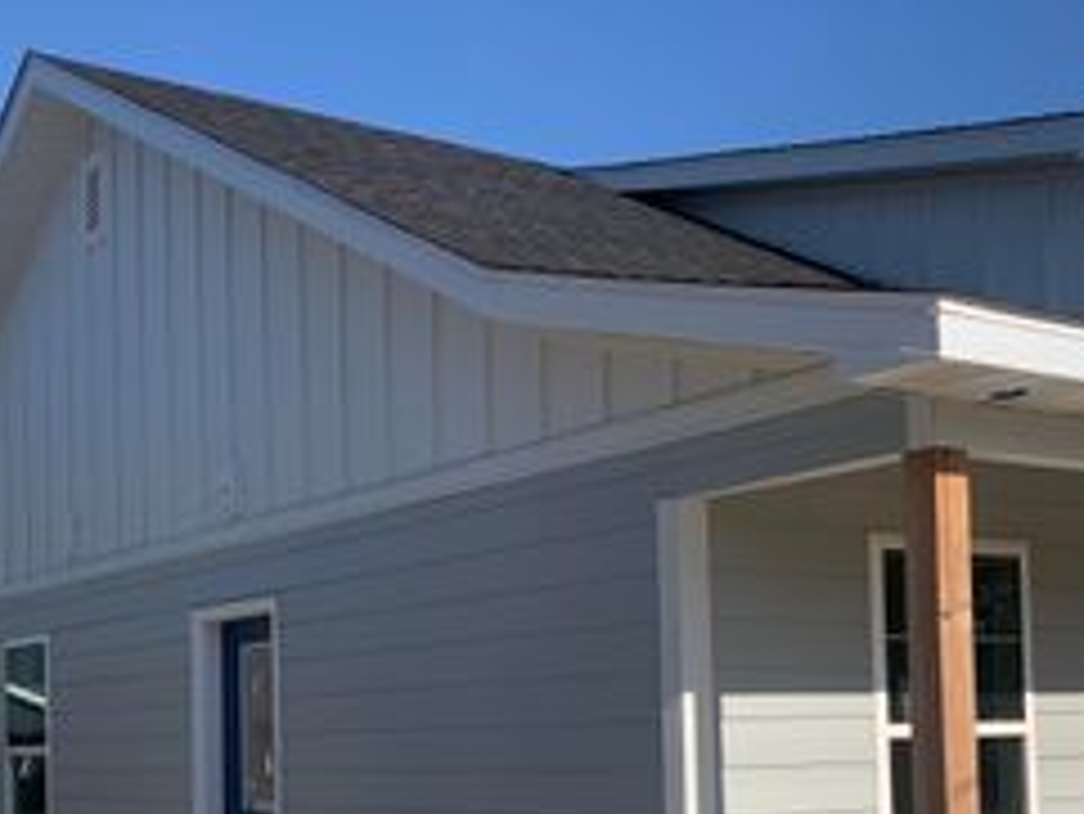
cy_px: 672
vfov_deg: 26.5
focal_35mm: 54
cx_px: 621
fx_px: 1692
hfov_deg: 35.5
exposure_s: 1/3401
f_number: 1.8
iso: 25
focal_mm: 4.25
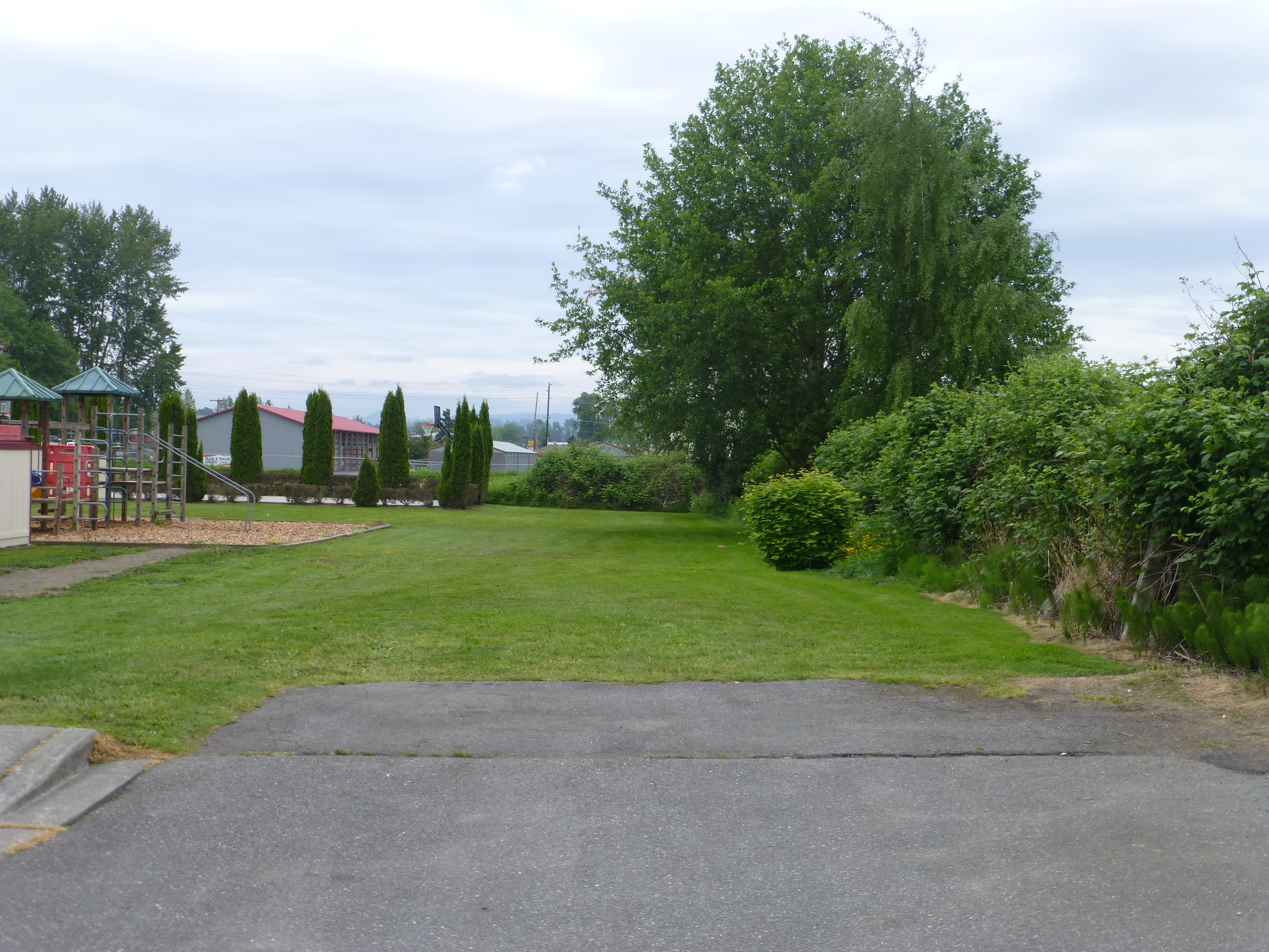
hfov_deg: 37.5
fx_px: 1870
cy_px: 476
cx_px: 634
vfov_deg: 28.6
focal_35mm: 51
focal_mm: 9
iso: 100
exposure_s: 1/400
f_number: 4.4
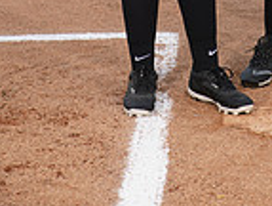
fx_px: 1379
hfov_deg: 11.2
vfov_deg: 8.1
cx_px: 251
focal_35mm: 175
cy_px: -217
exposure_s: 1/400
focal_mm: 58
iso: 200
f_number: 6.3
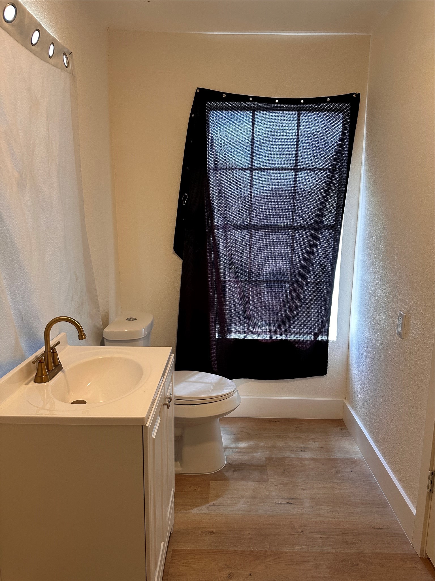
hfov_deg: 56.8
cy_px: 290
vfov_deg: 71.6
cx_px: 218
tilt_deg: -11.2
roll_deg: -1.2
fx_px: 402
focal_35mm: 24
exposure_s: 1/121
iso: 200
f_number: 1.78
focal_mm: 6.86
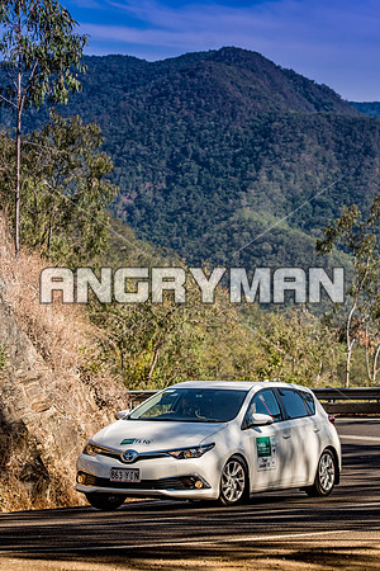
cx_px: 190
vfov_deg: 15.9
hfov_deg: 10.6
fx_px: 2042
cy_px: 286
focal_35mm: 129
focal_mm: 86
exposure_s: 1/3200
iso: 250
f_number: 5
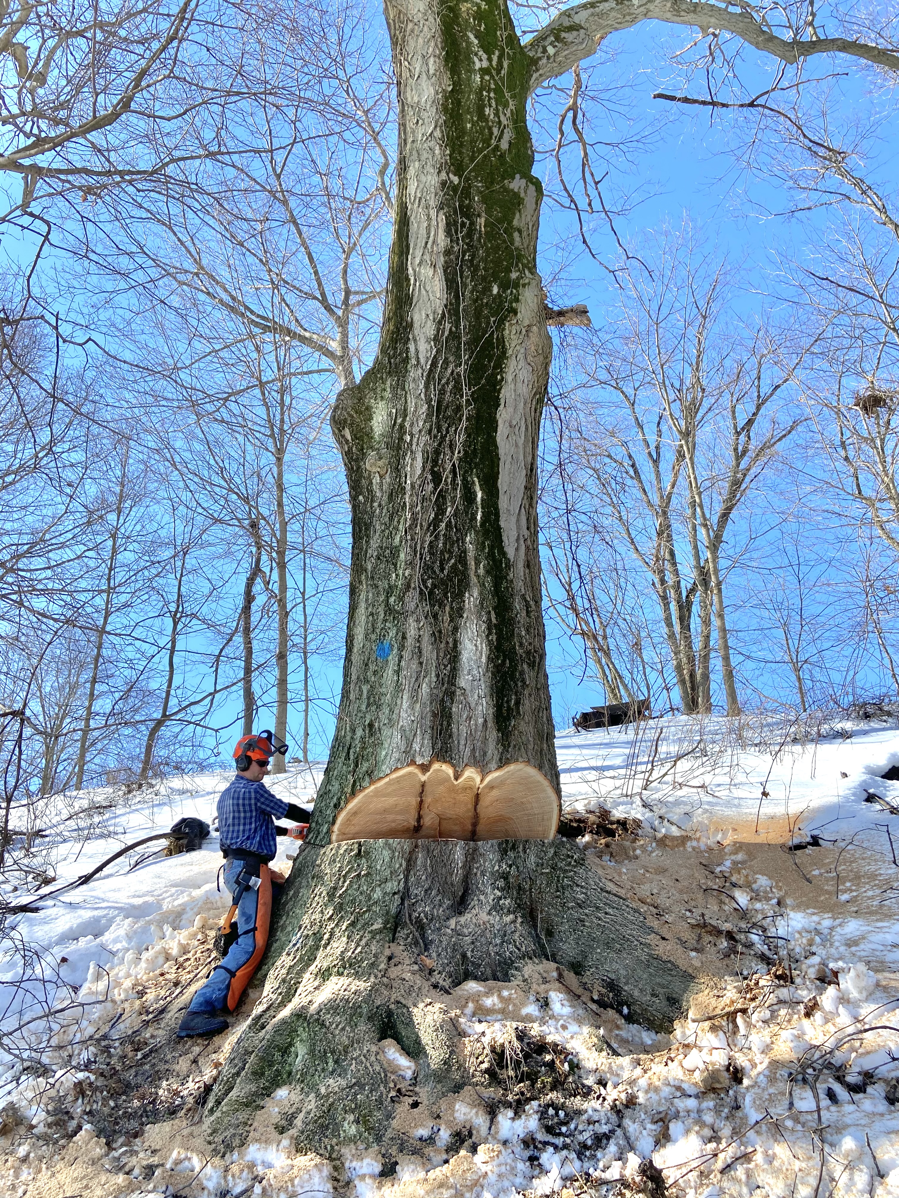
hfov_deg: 53.1
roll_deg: +4.0
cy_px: 599
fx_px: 900
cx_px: 450
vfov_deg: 67.3
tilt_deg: +30.0
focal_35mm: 26
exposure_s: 1/1730
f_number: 1.8
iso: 32
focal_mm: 4.25
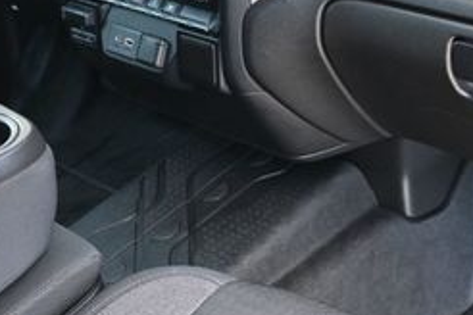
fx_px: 1025
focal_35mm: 78
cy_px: 46
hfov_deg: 25.7
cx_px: 342
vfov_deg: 17.3
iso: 800
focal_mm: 20
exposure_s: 1/125
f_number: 3.8
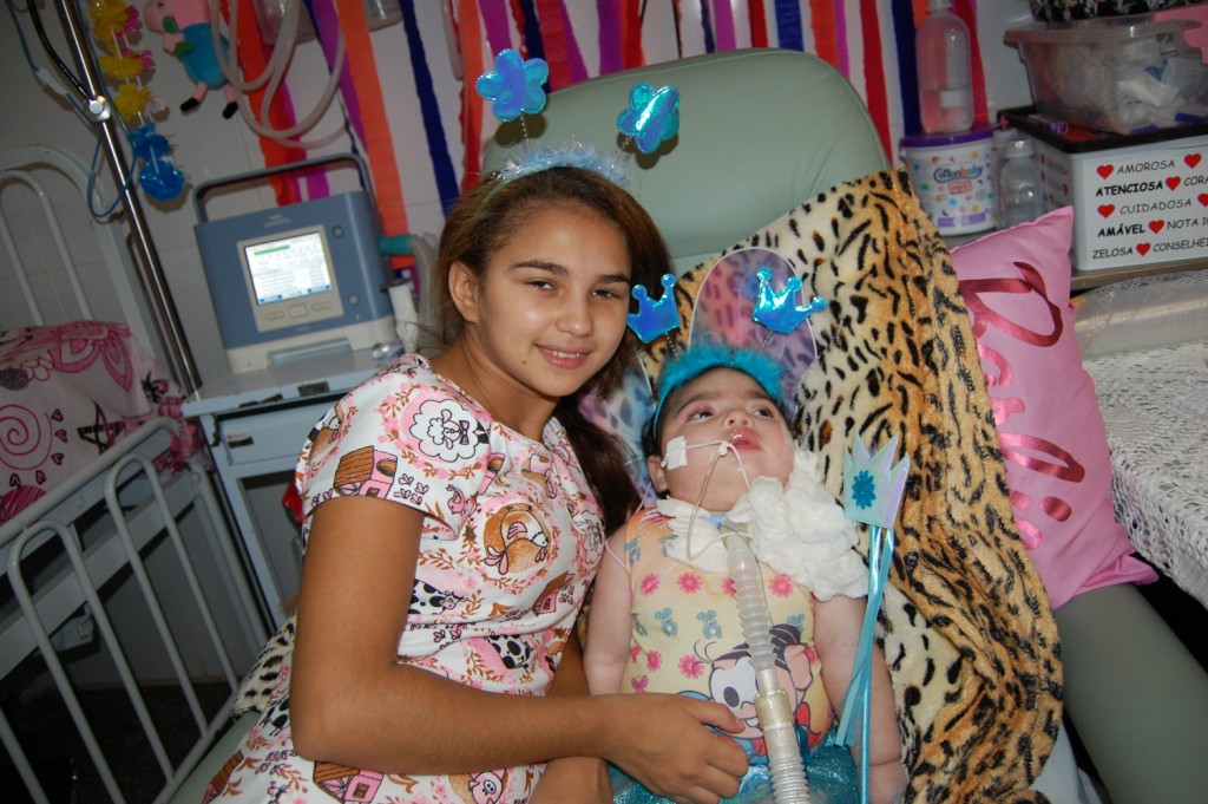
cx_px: 604
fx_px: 905
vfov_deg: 47.9
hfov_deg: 67.4
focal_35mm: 27
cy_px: 402
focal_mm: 18
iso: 400
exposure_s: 1/60
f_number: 3.5
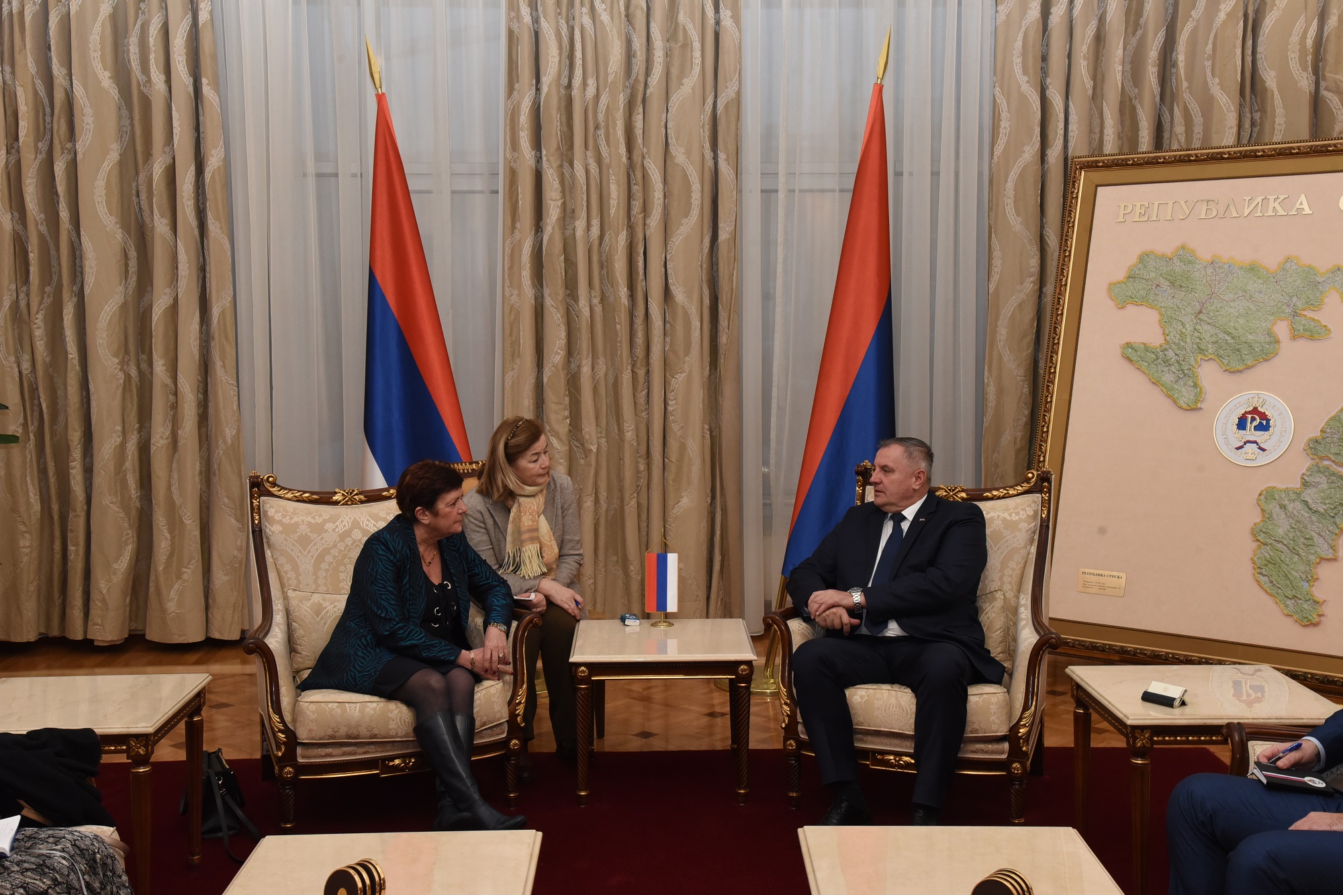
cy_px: 448
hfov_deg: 44.5
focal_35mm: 44
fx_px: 1641
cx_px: 672
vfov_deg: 30.5
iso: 2500
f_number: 9
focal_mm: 44
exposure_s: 1/60
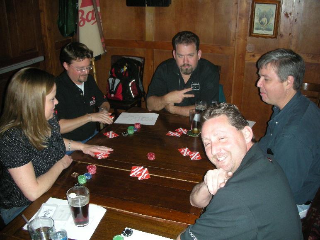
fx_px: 324
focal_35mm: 35
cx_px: 160
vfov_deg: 40.7
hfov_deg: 52.6
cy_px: 120
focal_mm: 5.8
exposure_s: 1/60
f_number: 2.8
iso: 189
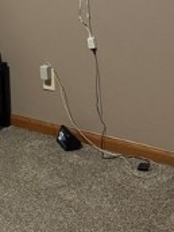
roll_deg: +3.7
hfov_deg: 12.9
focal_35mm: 107
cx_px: -108
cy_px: -53
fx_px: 717
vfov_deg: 17.5
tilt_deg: -3.5
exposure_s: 1/60
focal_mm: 6.76
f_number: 1.78
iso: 800
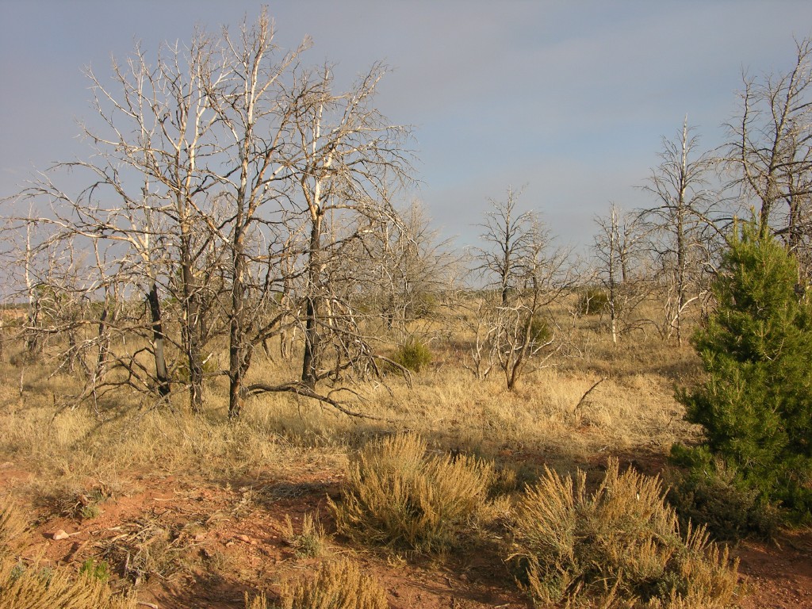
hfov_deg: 52.6
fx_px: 821
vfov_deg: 40.7
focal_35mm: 35
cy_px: 304
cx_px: 406
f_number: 5
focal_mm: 9
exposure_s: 1/179
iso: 50
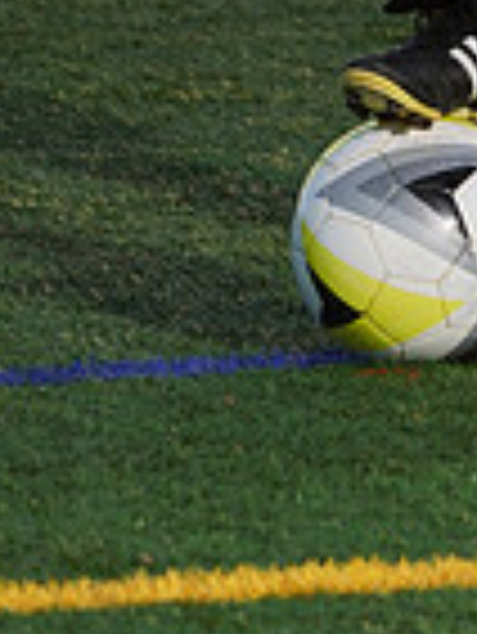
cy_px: -621
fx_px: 18749
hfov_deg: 1.5
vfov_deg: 1.9
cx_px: 484
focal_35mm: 1022
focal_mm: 259
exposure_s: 1/200
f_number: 7.1
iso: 100
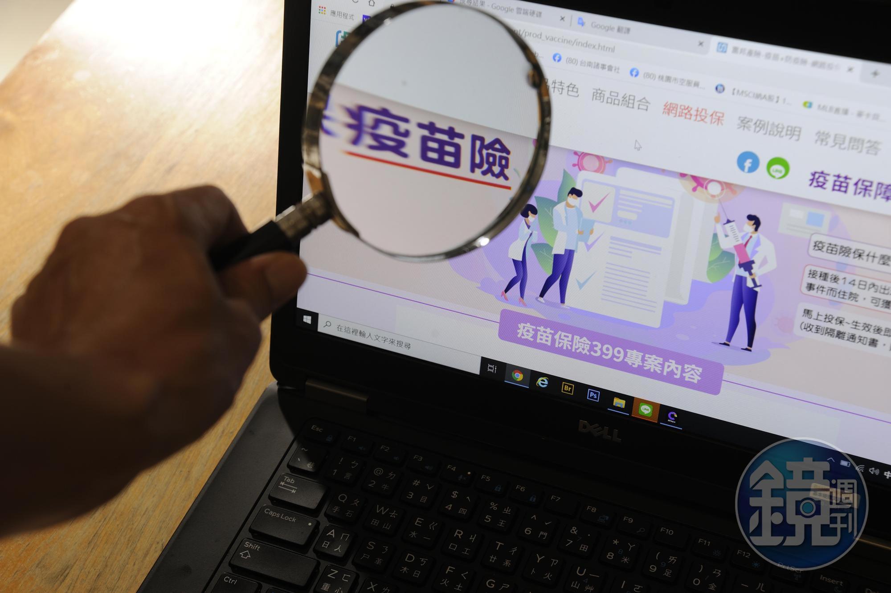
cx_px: 446
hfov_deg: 30.5
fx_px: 1632
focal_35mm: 66
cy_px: 296
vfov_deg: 20.6
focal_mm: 66
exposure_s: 1/13
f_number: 9
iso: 200
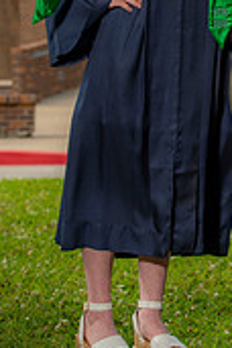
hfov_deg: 6.5
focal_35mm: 210
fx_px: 2030
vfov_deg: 9.7
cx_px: 276
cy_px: 14
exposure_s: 1/250
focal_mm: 80
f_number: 5.6
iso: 80
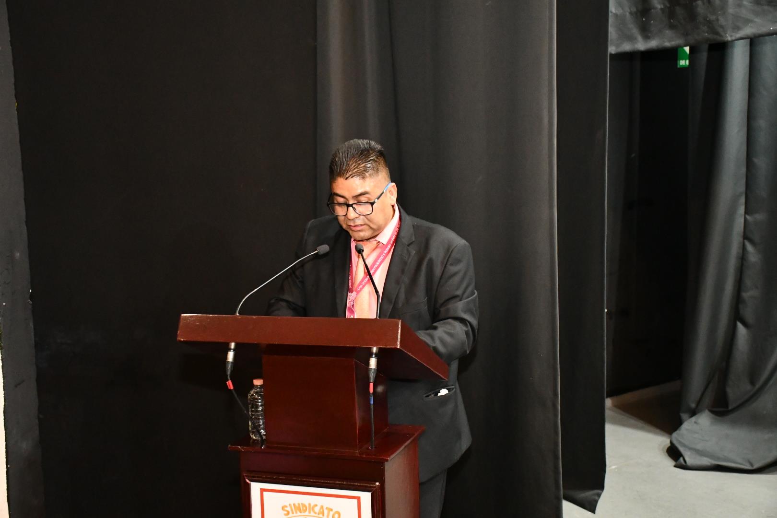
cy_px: 259
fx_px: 1036
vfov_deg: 28.1
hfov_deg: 41.1
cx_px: 388
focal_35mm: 48
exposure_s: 1/60
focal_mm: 32
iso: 6400
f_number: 4
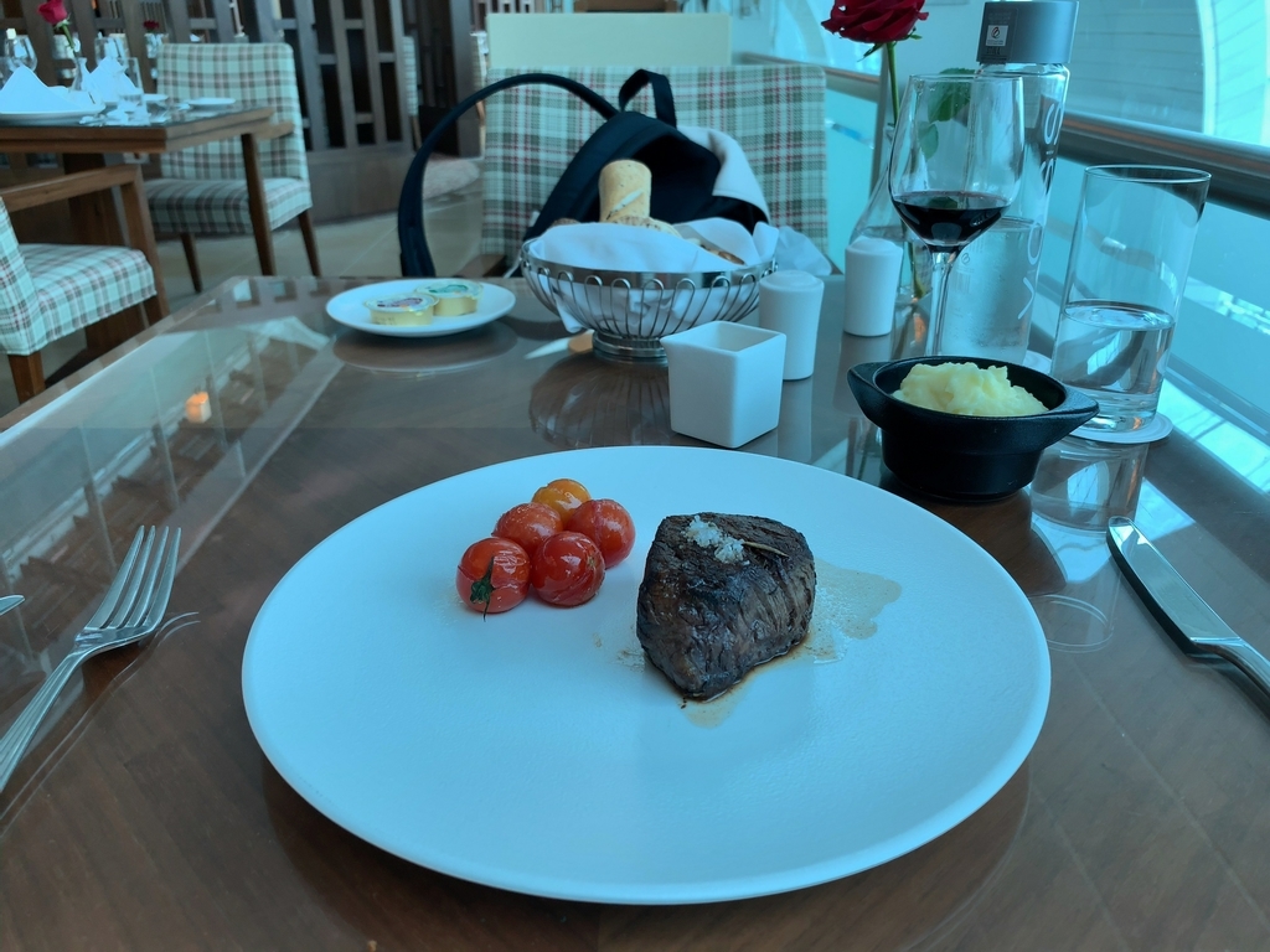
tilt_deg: -23.7
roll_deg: +0.2
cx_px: 635
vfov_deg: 53.1
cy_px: 476
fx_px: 954
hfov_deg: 67.3
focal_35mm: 26
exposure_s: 1/170
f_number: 1.8
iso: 25
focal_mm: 4.25
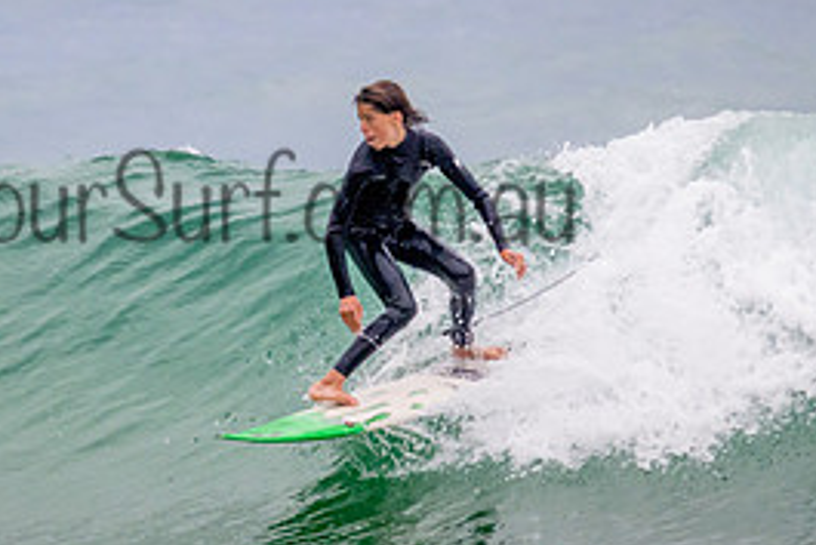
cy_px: 171
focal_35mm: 1751
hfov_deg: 1.2
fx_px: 39709
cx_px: 249
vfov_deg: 0.8
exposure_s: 1/1250
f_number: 11
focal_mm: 800
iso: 2000
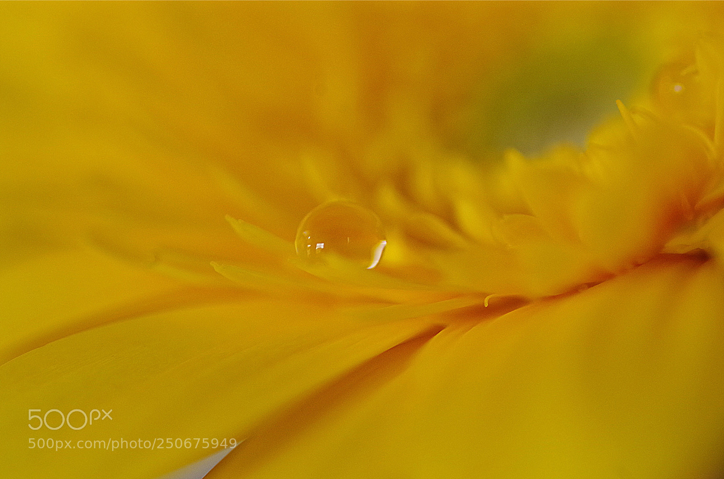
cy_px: 240
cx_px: 362
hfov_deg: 13.7
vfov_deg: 9.1
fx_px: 3011
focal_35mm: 150
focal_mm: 100
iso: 800
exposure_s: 1/160
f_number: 2.8
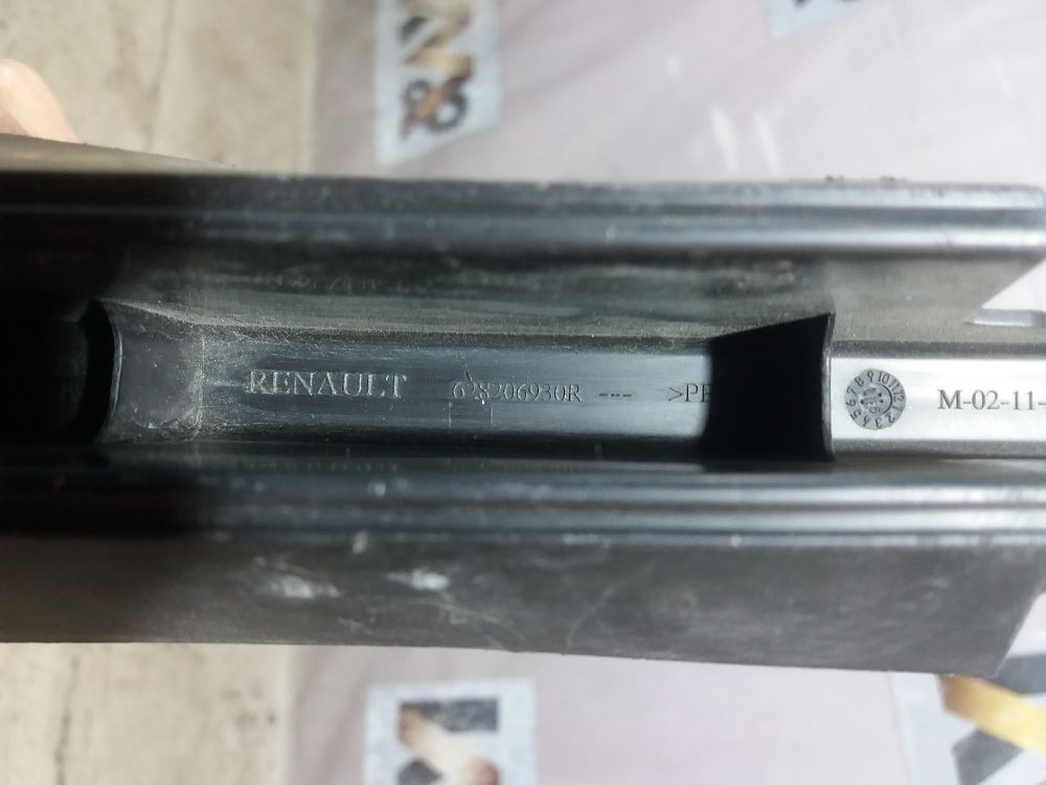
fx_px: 846
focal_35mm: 28
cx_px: 523
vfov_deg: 49.7
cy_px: 392
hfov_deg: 63.4
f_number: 1.9
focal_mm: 3.7
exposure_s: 1/20
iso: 160
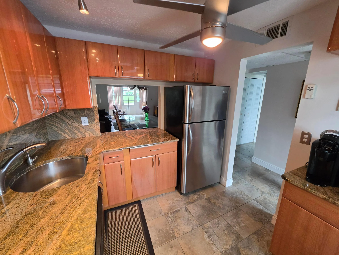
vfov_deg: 89.9
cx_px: 170
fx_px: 127
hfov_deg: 106.2
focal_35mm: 13
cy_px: 128
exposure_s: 1/60
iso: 200
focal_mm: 2.2
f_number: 1.9
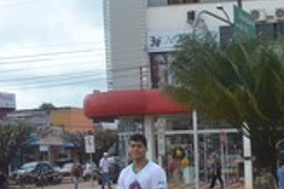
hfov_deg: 19.6
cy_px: 222
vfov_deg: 13.4
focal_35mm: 99
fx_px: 780
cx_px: 322
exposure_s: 1/250
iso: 100
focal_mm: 24
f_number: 8
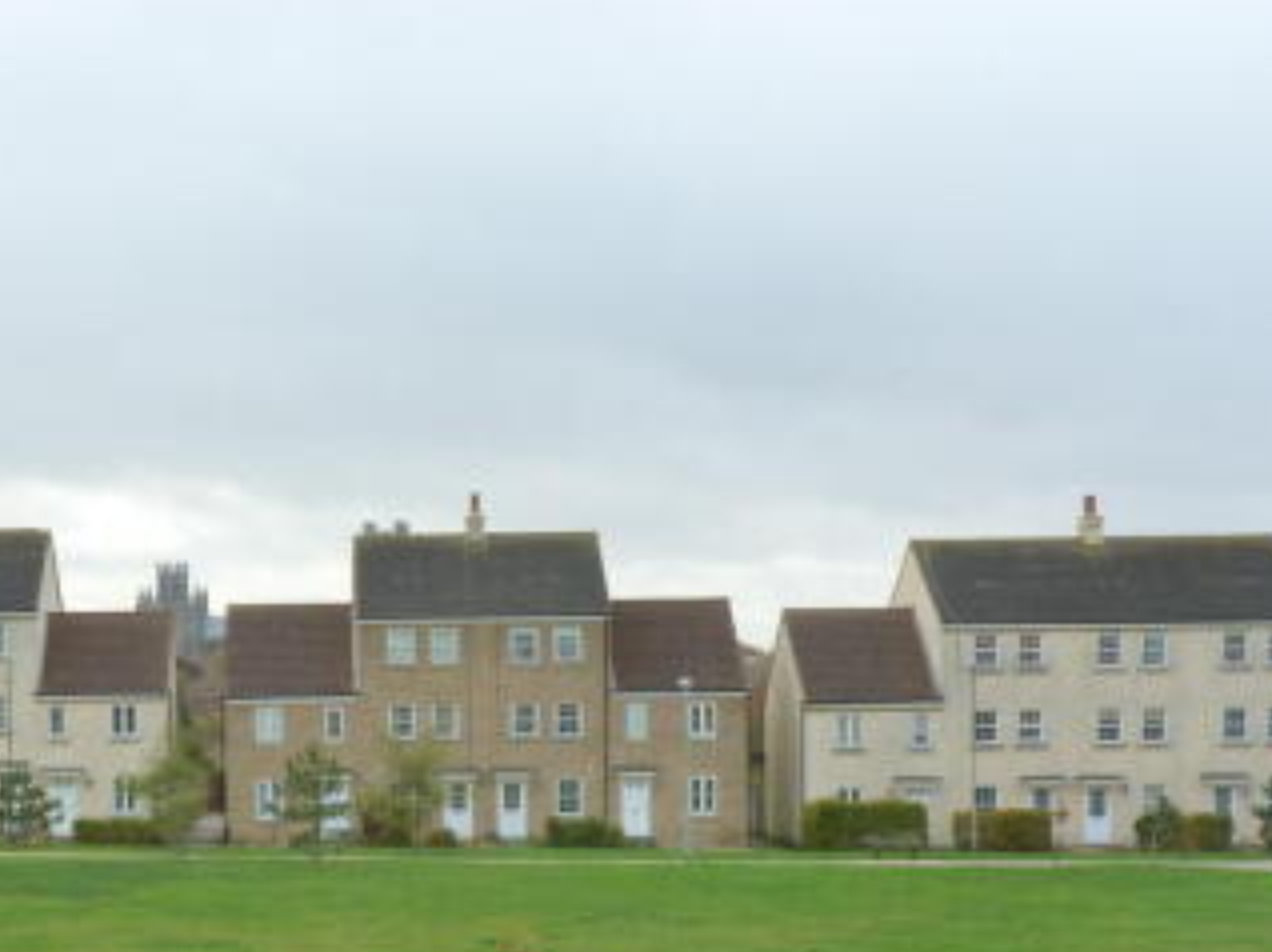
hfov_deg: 24.6
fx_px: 2827
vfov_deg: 18.9
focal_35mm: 77
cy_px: 794
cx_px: 126
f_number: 4
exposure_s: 1/160
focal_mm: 7.6
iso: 125
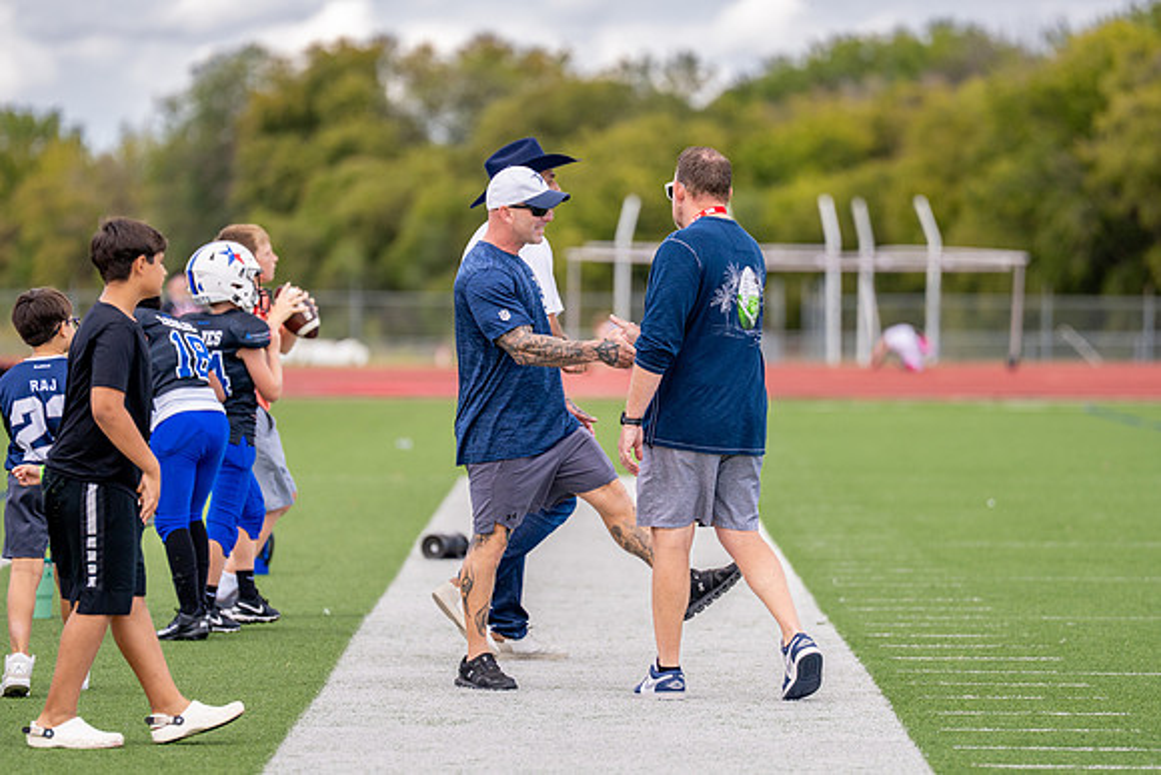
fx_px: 8361
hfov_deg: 7.9
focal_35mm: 259
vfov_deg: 5.3
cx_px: 594
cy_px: 398
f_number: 2.8
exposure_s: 1/3200
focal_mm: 200
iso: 400
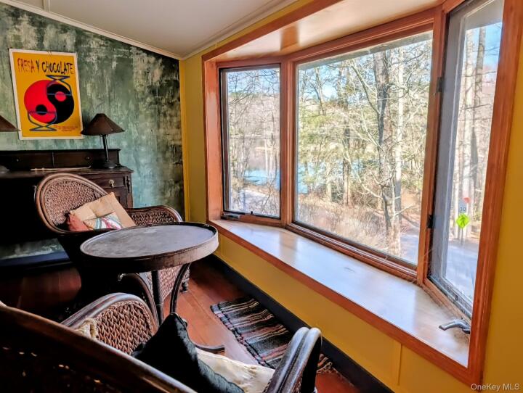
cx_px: 262
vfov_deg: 56.9
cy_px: 196
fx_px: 363
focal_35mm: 24
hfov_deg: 71.5
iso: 18
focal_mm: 6.9
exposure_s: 1/907
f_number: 1.68
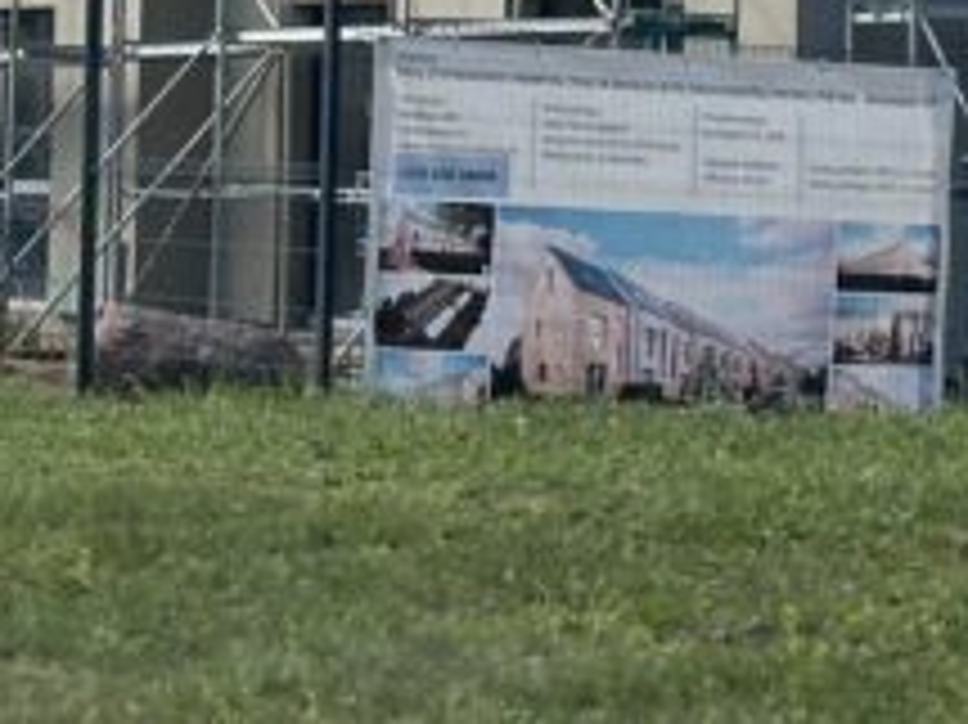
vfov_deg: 6.3
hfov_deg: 8.6
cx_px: 788
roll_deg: -1.5
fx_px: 6400
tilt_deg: +6.9
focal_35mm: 229
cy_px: -567
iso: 64
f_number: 1.78
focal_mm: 6.86
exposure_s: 1/4367
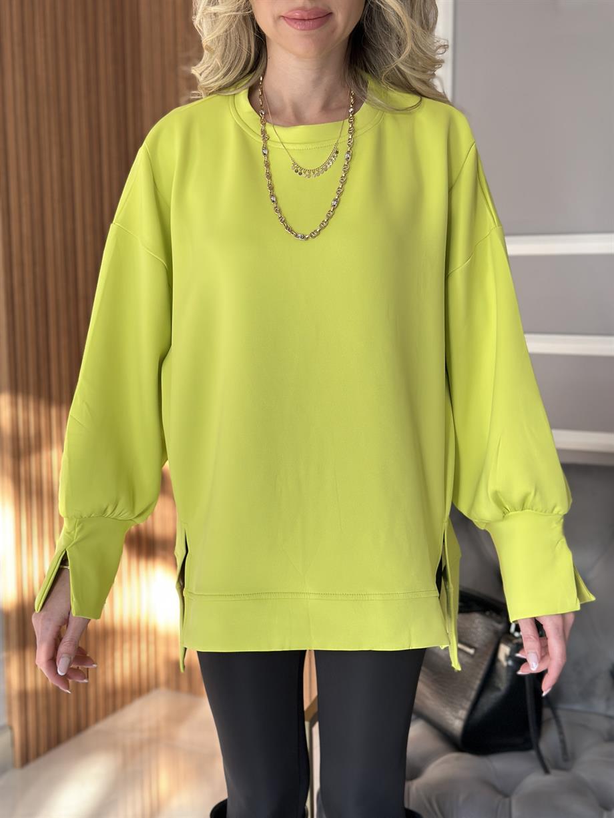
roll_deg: +0.2
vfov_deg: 39.6
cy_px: 409
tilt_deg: -7.9
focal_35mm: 48
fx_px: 1135
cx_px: 307
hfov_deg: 30.3
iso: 125
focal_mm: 6.86
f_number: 1.78
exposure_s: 1/95
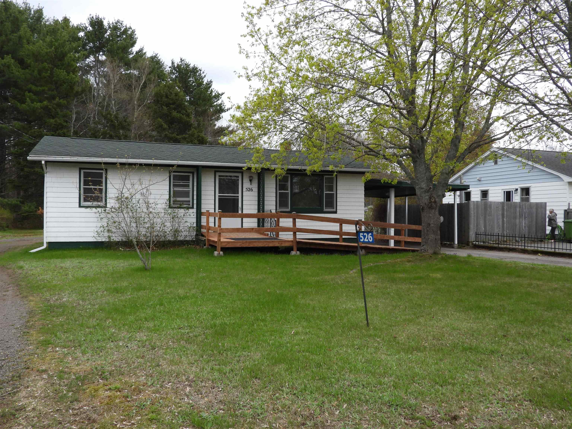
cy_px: 214
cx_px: 286
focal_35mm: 28
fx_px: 463
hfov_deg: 63.4
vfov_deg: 49.7
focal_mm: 5
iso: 100
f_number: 2.8
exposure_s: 1/800
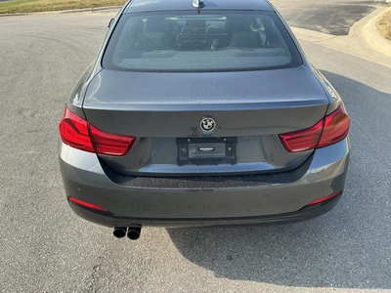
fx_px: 316
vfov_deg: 49.7
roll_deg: +1.7
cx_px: 196
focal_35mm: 28
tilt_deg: -27.2
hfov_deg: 63.4
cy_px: 146
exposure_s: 1/425
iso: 25
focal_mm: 3
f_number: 1.8
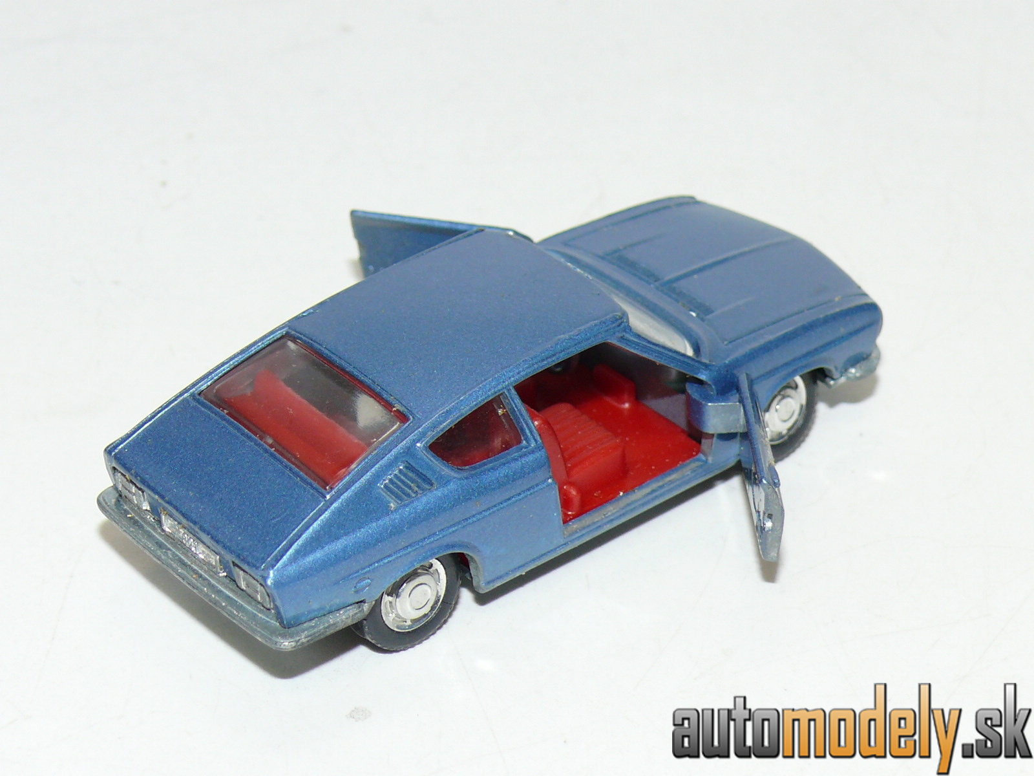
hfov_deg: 17.0
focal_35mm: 116
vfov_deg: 12.8
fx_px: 3465
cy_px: 388
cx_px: 517
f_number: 4
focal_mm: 14.3
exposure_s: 1/30
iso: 100
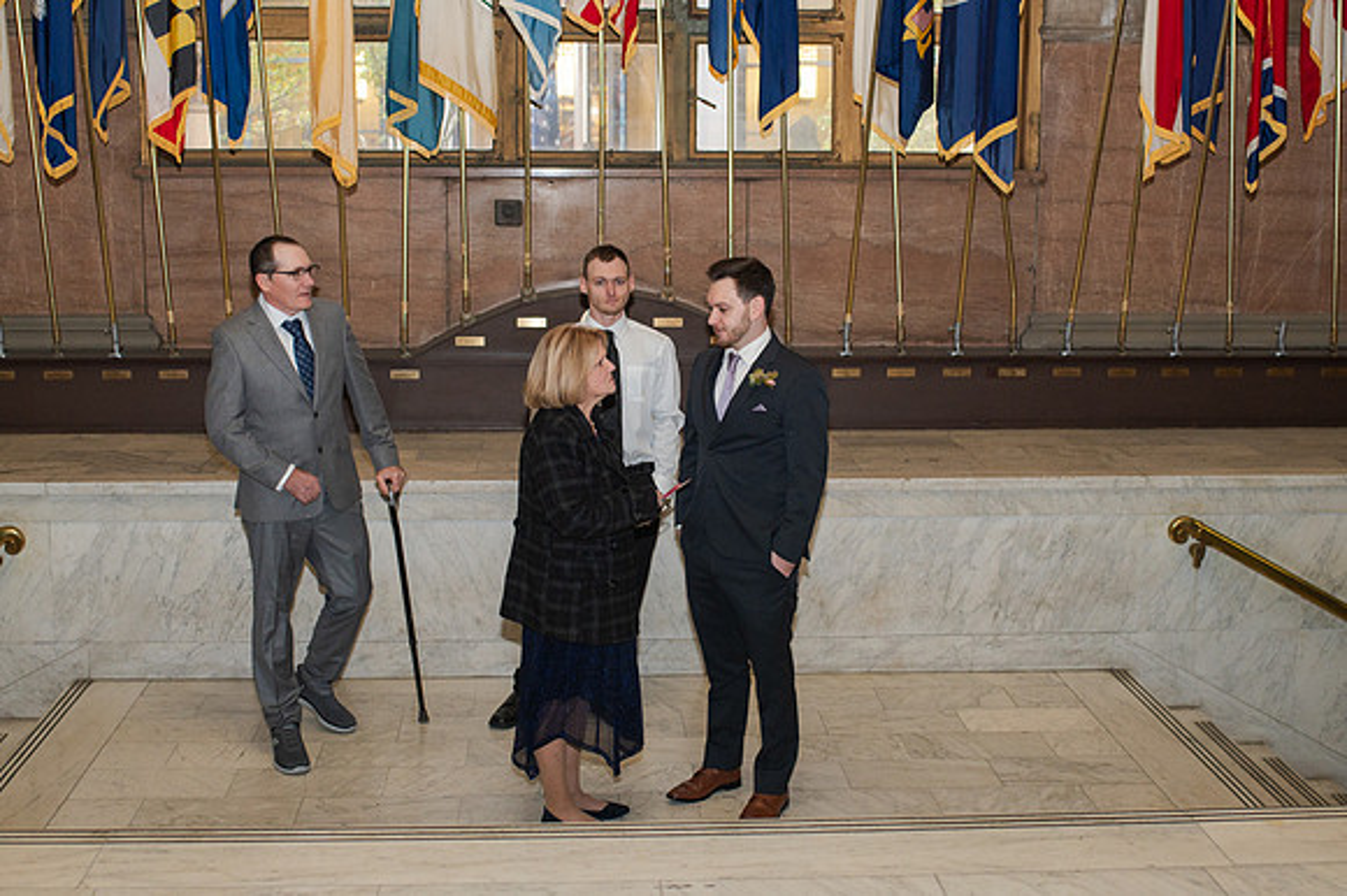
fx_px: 1744
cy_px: 417
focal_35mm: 47
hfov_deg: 42.2
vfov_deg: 28.8
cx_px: 659
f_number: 3.5
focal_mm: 35
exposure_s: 1/200
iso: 1000
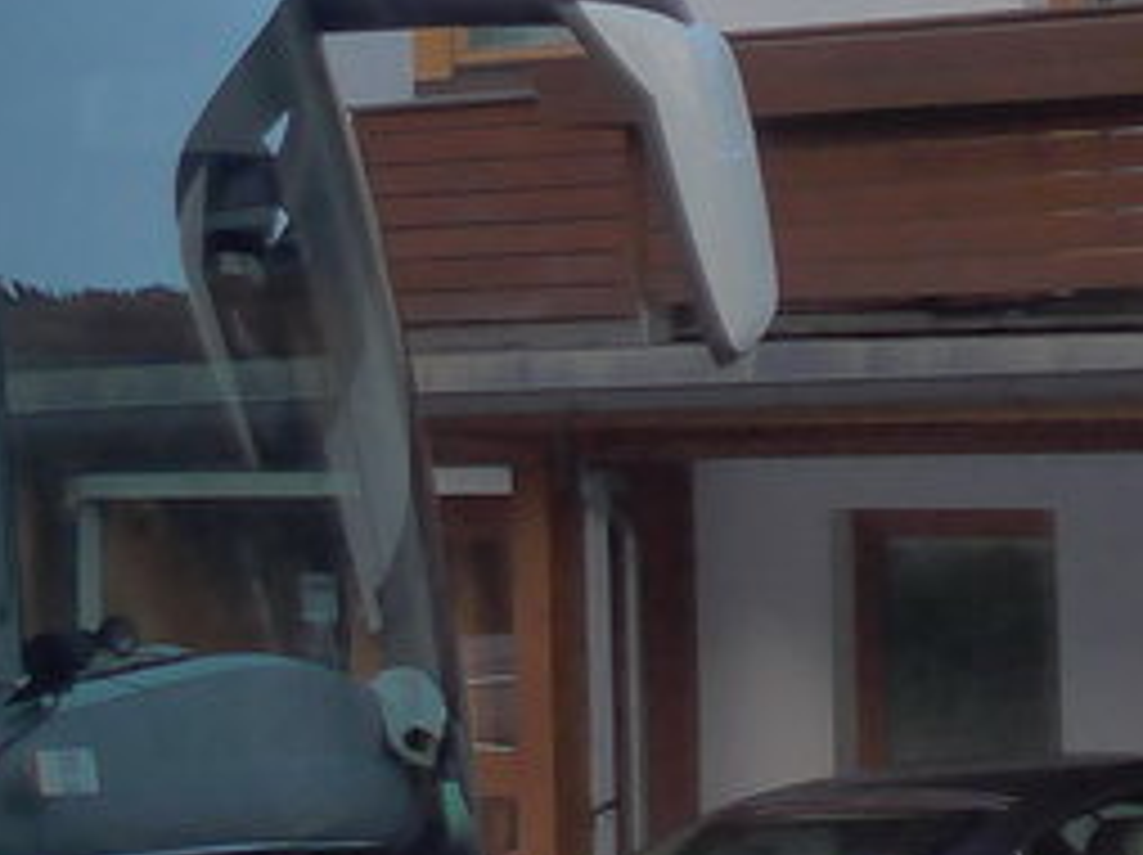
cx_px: -1296
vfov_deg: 7.1
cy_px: 140
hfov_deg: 8.9
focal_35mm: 208
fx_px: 6862
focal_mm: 9
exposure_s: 1/200
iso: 160
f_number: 2.8
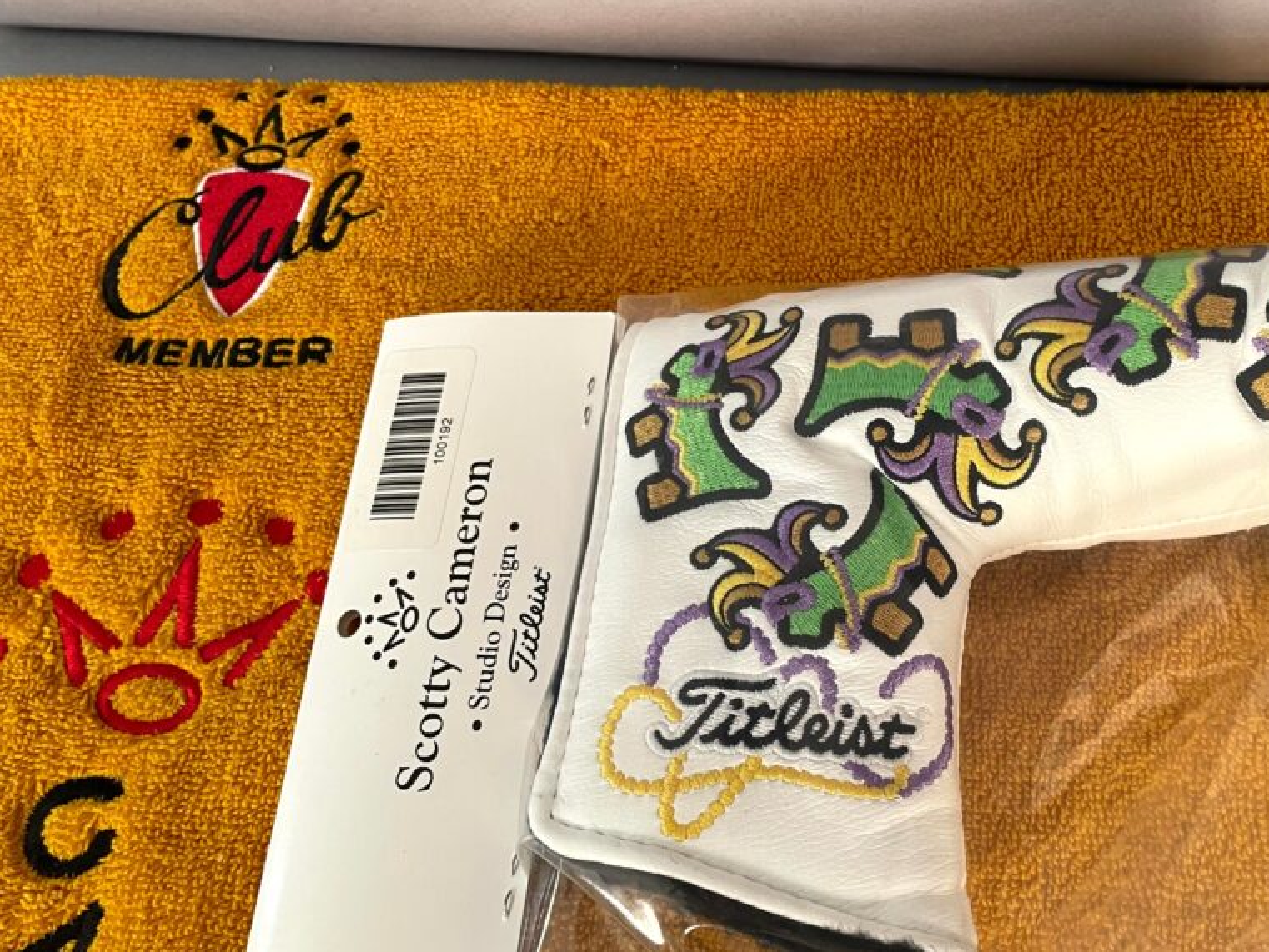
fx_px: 1283
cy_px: 475
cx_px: 780
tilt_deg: -66.2
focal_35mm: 35
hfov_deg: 52.1
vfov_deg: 40.7
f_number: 1.6
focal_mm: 4.2
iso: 125
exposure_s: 1/60
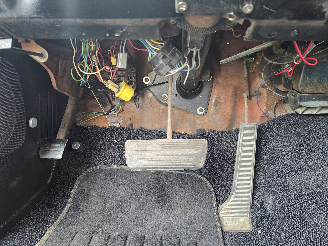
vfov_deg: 58.9
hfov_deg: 73.9
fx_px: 218
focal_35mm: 23
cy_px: 123
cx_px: 164
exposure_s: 1/120
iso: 160
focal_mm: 6.3
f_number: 1.7
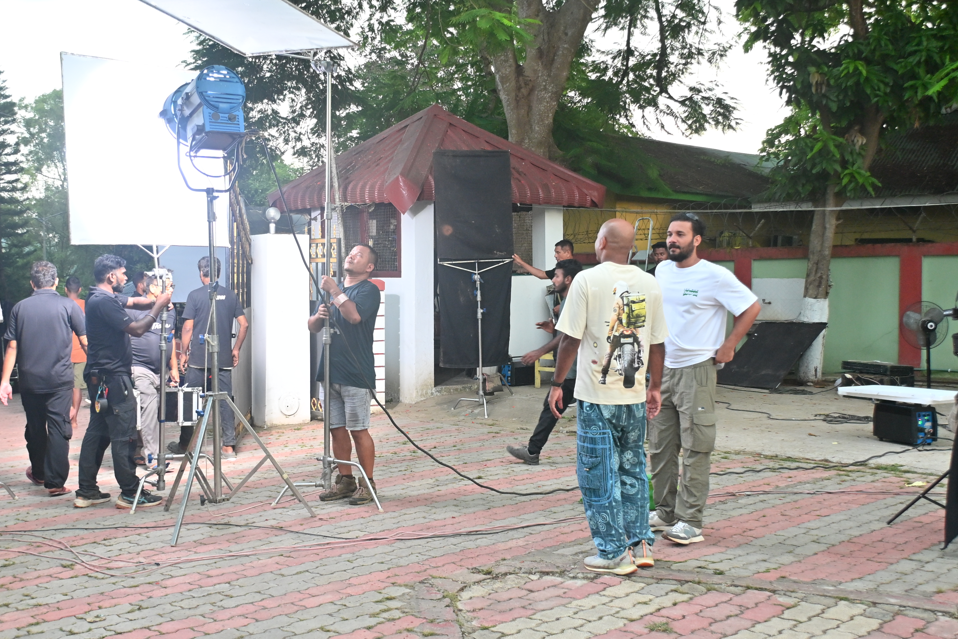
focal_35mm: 42
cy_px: 285
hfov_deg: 46.4
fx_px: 1118
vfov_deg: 31.9
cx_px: 438
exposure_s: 1/125
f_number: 5.6
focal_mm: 24
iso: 640
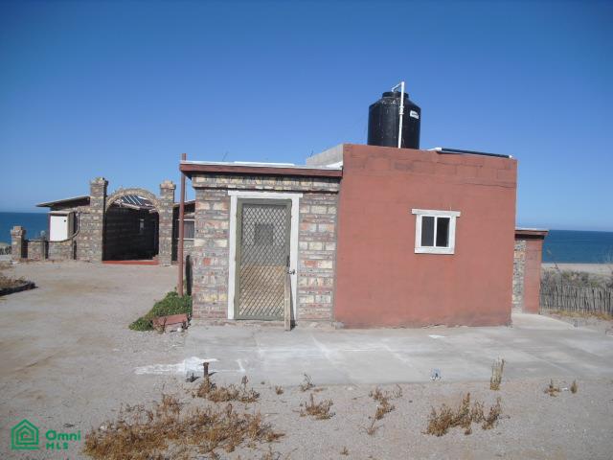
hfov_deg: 51.4
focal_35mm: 36
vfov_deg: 39.7
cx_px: 306
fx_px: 638
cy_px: 230
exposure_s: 1/250
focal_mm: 6.3
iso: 64
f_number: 7.8
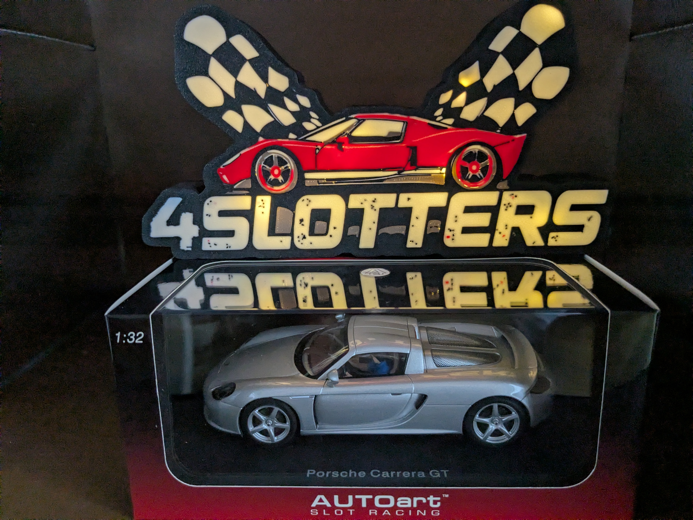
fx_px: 541
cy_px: 260
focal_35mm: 27
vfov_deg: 51.4
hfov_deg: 65.3
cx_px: 346
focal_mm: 4.38
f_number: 1.73
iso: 369
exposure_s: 1/99.9
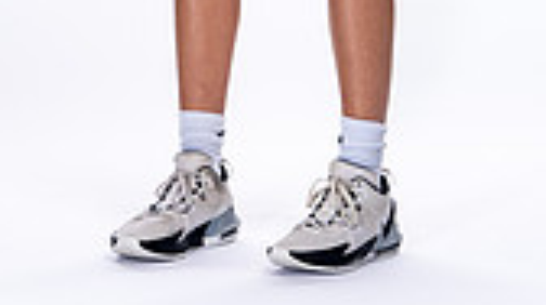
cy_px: -370
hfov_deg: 7.5
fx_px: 4179
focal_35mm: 289
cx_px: 240
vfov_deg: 4.1
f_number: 5.6
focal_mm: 103
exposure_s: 1/250
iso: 400
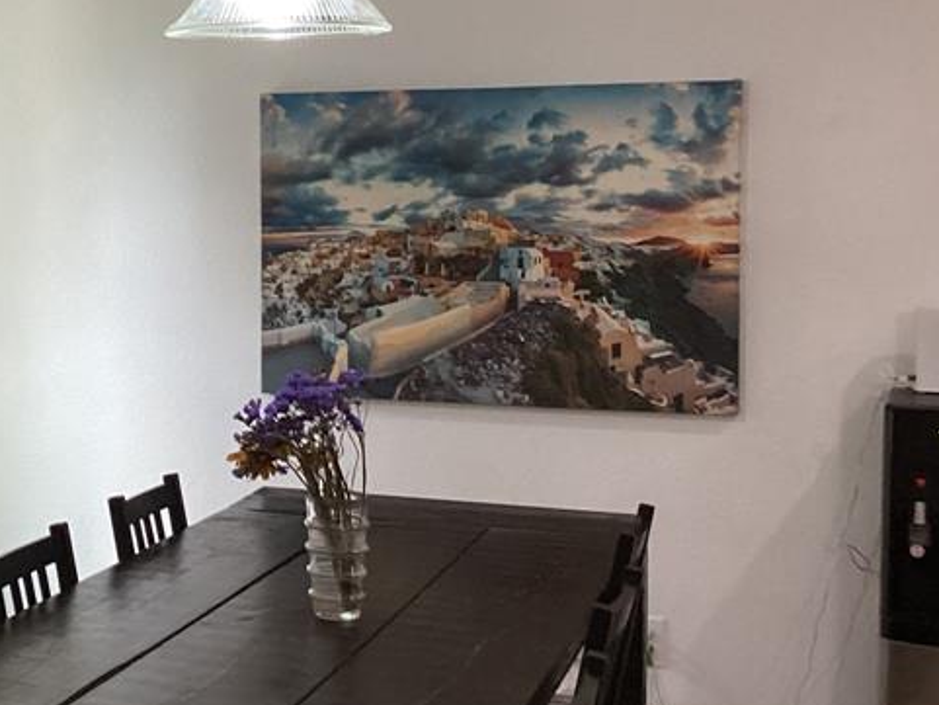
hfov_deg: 28.0
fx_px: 1791
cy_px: 266
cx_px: 51
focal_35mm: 66
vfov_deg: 22.2
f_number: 2.4
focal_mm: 3.3
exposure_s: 1/60
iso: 250
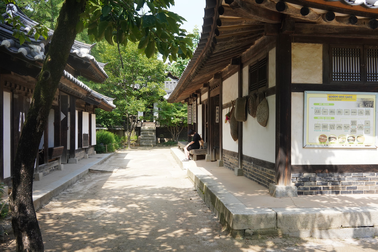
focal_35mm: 35
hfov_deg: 54.4
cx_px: 189
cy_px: 126
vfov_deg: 37.9
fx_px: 368
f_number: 13
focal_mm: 35
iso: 800
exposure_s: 1/200
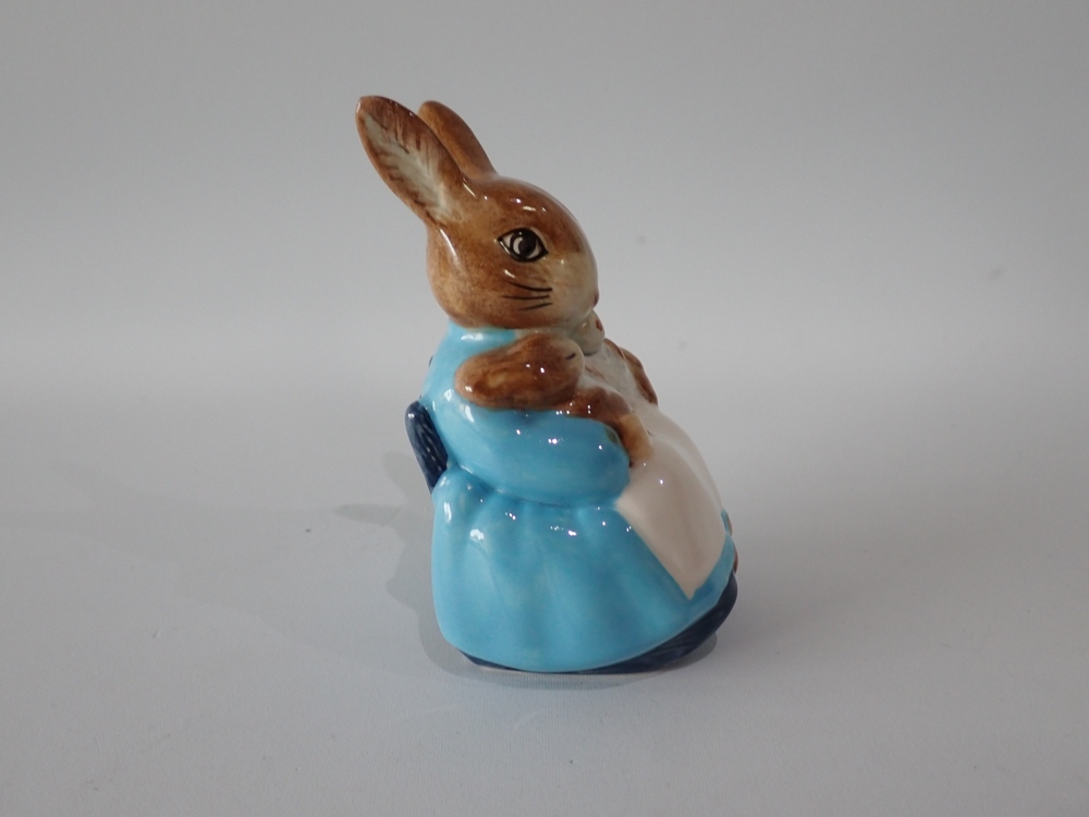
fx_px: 1195
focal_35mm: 38
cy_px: 408
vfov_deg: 37.7
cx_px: 544
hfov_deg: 49.0
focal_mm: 6.83
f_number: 2.7
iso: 200
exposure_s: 1/80
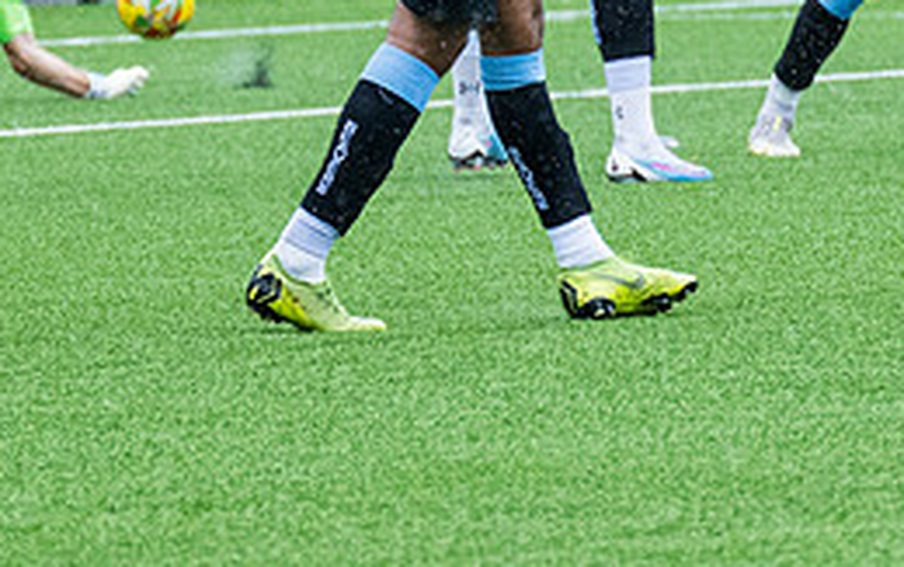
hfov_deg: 3.6
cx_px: 514
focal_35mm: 578
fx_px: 14252
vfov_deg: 2.3
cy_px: -190
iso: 1000
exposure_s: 1/1600
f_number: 4
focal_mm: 115
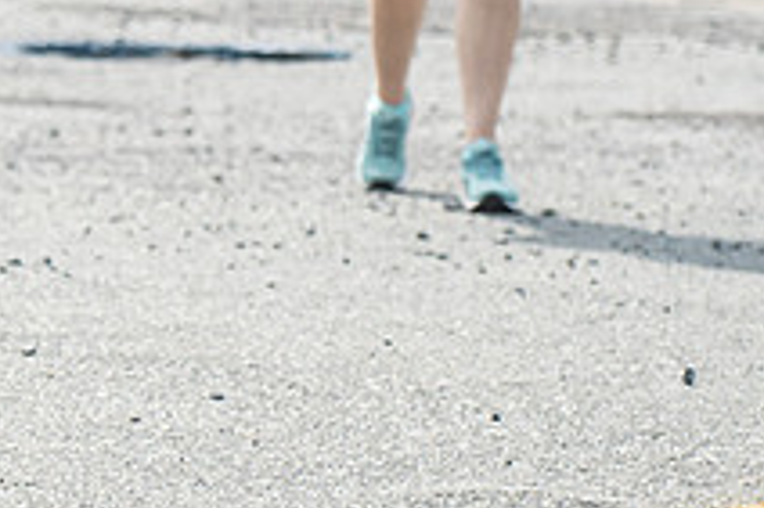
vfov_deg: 3.1
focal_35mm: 441
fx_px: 9351
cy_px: -430
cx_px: -521
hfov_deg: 4.6
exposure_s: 1/1600
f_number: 4.5
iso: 250
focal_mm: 100
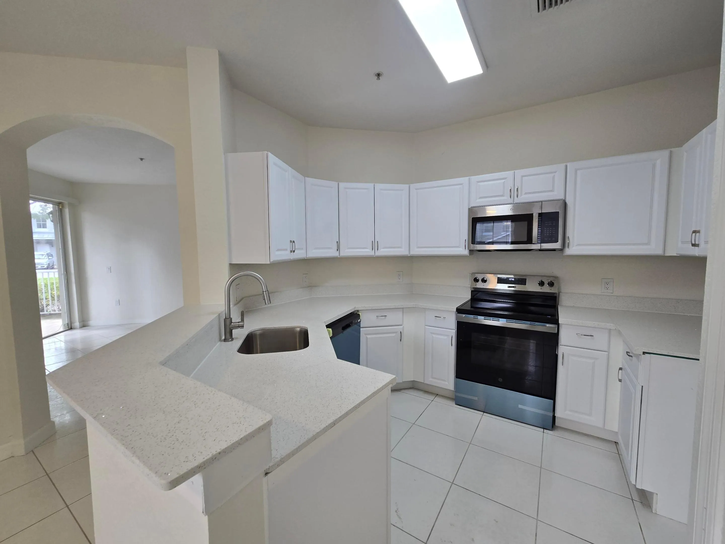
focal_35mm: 13
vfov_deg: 89.9
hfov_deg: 106.2
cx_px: 362
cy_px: 272
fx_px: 272
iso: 50
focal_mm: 2.2
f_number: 2.2
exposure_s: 1/60
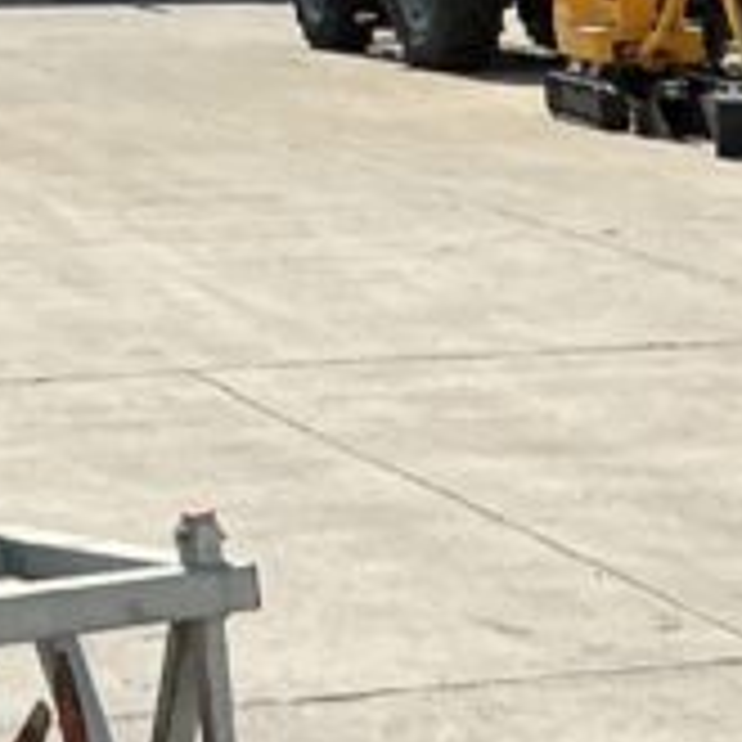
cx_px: 2015
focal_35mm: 154
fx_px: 3735
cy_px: 1039
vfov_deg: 11.0
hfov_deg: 9.5
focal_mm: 3
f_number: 1.8
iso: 25
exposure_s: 1/1912
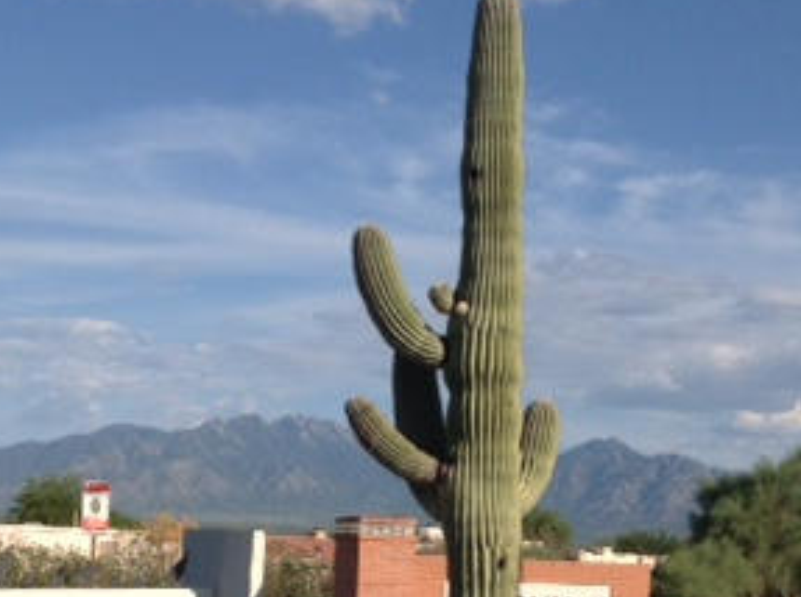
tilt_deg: -2.3
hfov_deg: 25.0
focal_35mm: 78
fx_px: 1801
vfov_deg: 18.4
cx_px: 469
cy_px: 564
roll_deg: -3.5
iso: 50
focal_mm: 4.28
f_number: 2.4
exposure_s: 1/2326
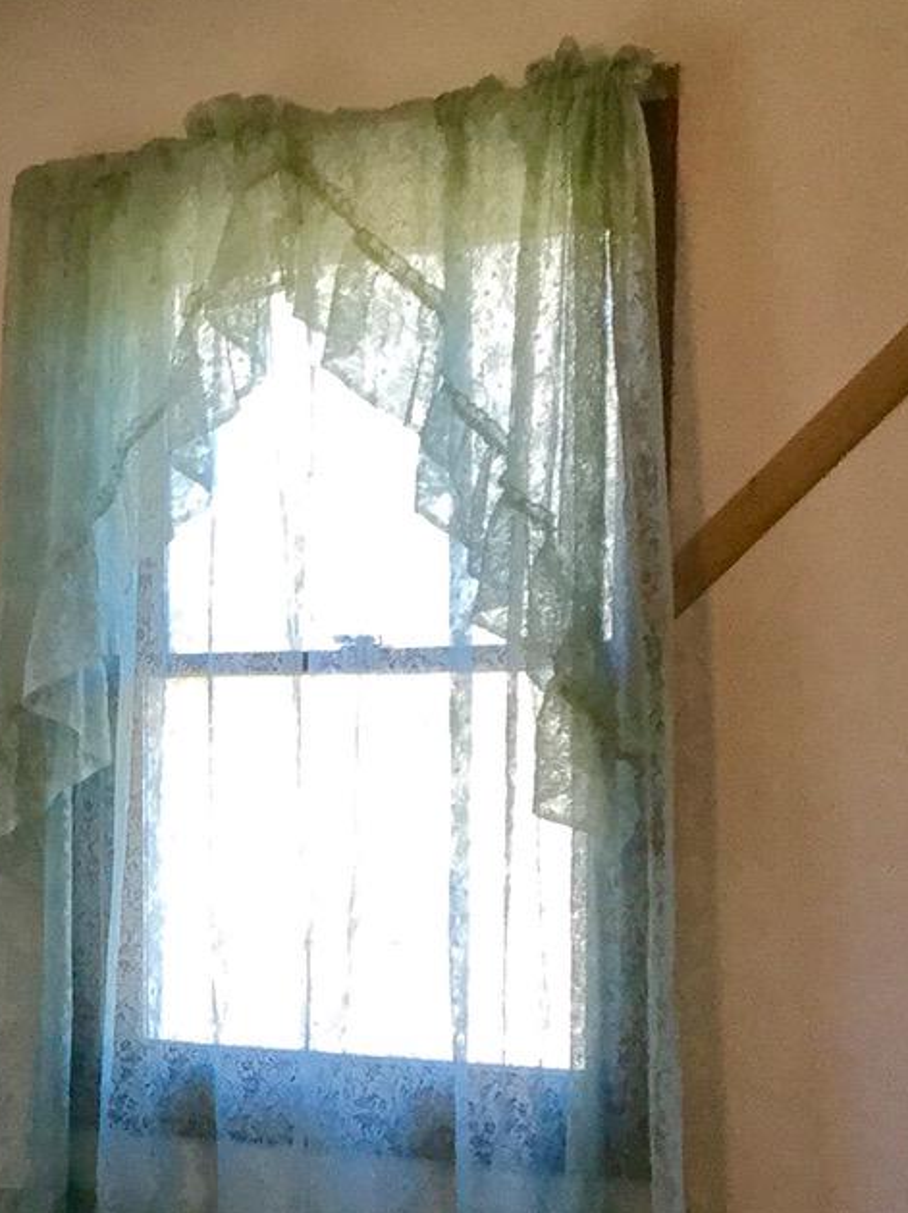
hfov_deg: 14.1
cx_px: -276
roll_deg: +0.9
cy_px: 1066
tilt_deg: -6.2
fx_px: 3536
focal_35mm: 101
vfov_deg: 19.2
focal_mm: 3.3
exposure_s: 1/30
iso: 50
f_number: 2.4
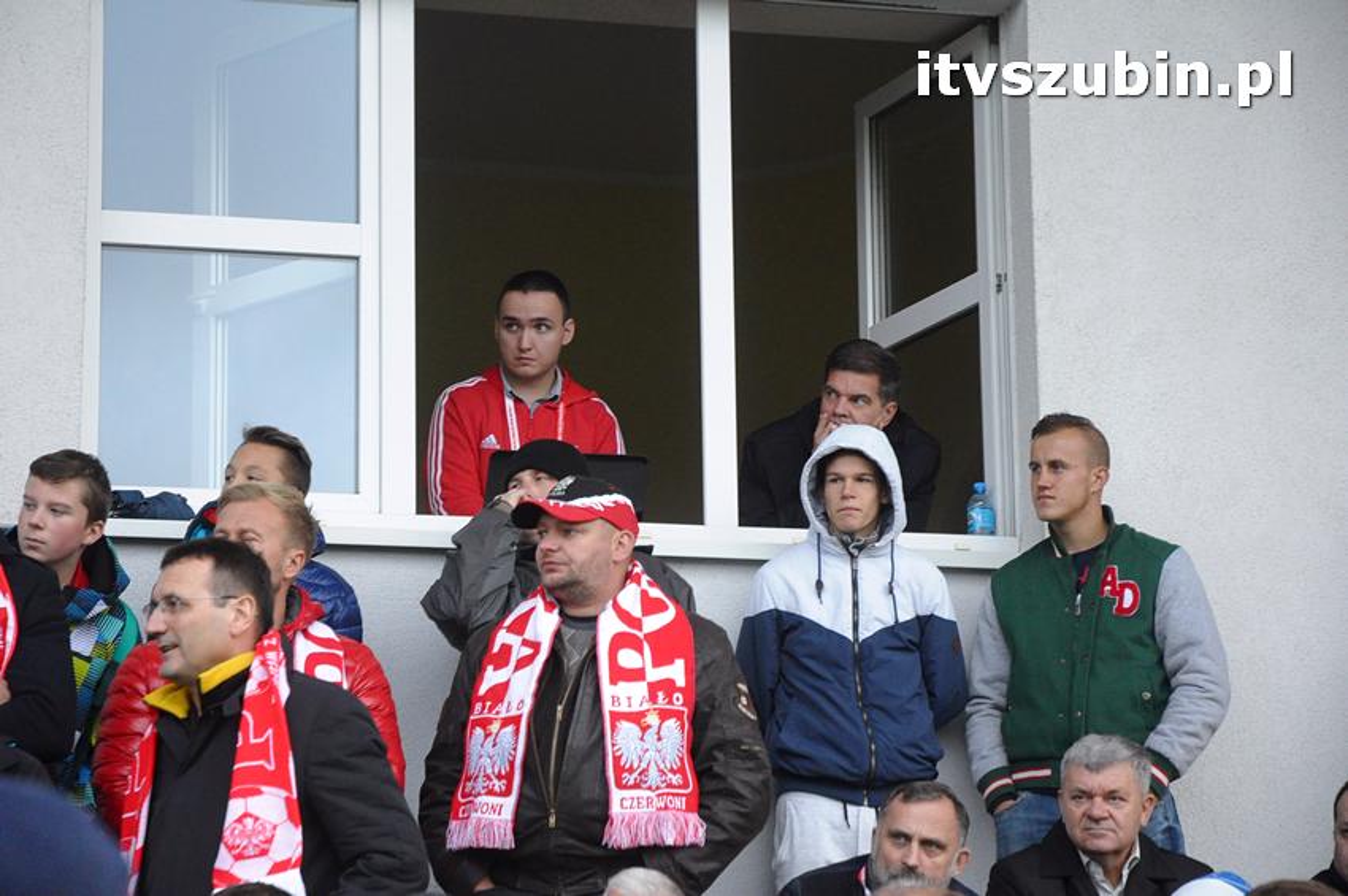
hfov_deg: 19.5
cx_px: 674
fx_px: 3928
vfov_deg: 13.0
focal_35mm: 105
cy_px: 448
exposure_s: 1/125
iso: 2000
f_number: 4.5
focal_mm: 70
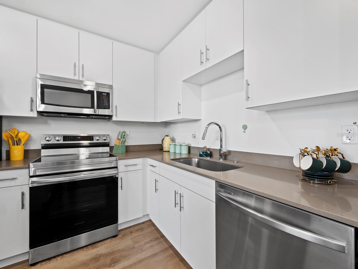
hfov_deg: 102.0
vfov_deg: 85.7
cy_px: 134
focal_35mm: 14
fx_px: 145
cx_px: 179
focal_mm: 7
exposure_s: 1/5
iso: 400
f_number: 11
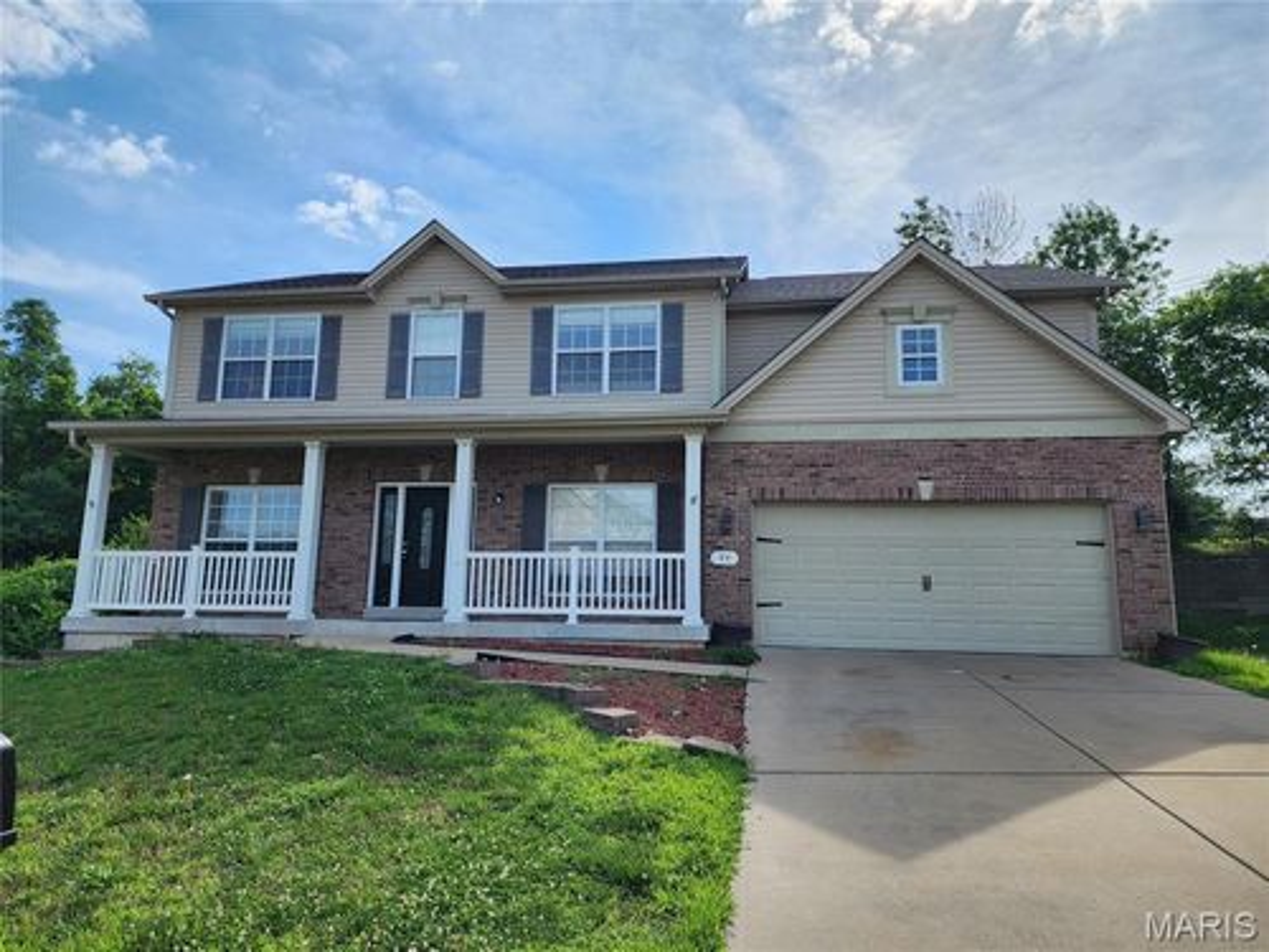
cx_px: 634
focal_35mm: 23
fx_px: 843
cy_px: 476
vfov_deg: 58.9
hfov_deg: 73.9
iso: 12
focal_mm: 6.4
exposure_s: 1/1449
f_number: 1.8
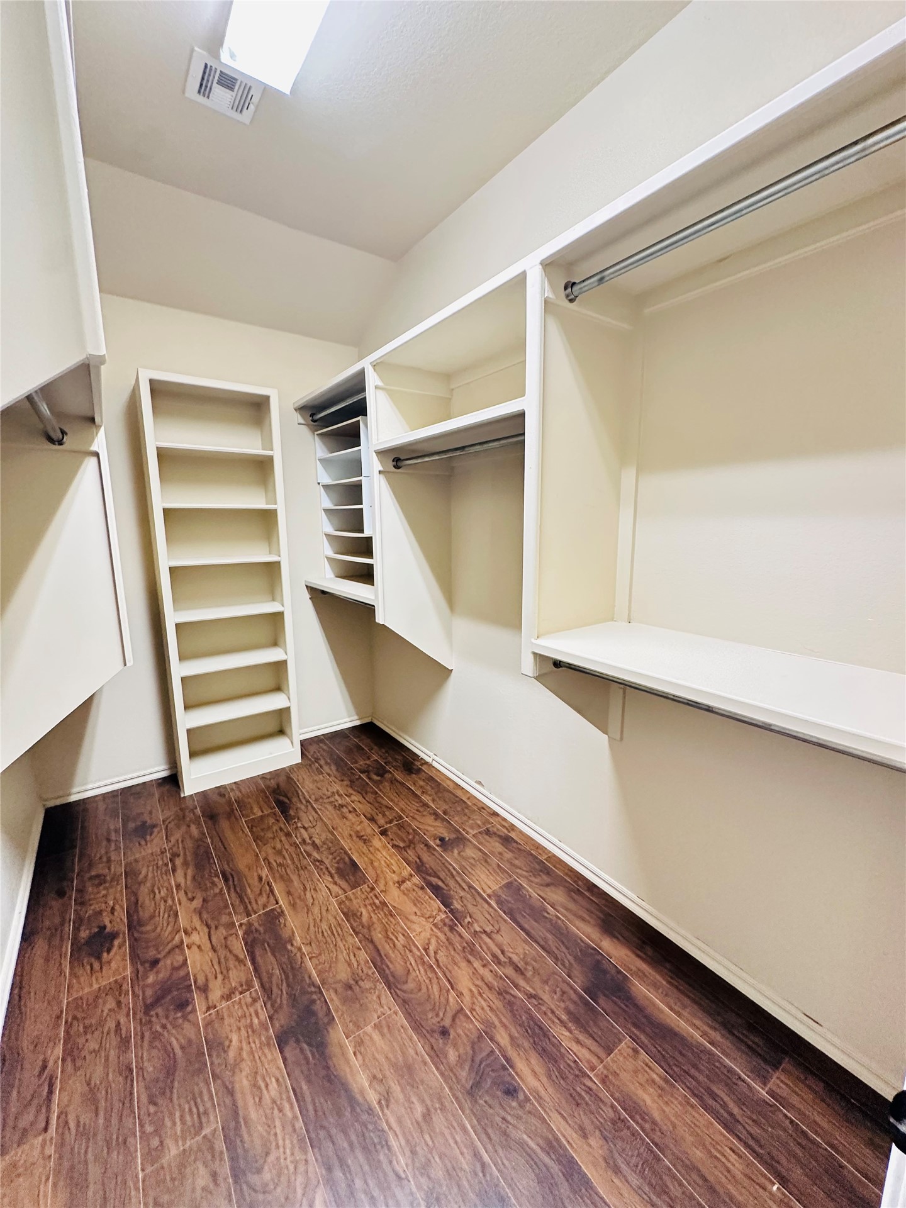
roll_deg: +0.1
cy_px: 604
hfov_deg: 85.7
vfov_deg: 102.1
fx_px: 489
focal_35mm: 14
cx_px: 453
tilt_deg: -9.2
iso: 500
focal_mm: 2.22
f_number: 2.2
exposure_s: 1/60
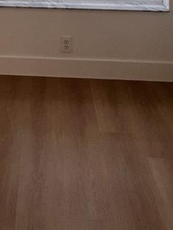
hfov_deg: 28.4
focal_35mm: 49
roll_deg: +0.9
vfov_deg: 27.7
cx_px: 14
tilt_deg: -2.6
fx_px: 326
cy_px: -108
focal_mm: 1.57
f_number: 1.8
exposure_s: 1/121
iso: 32
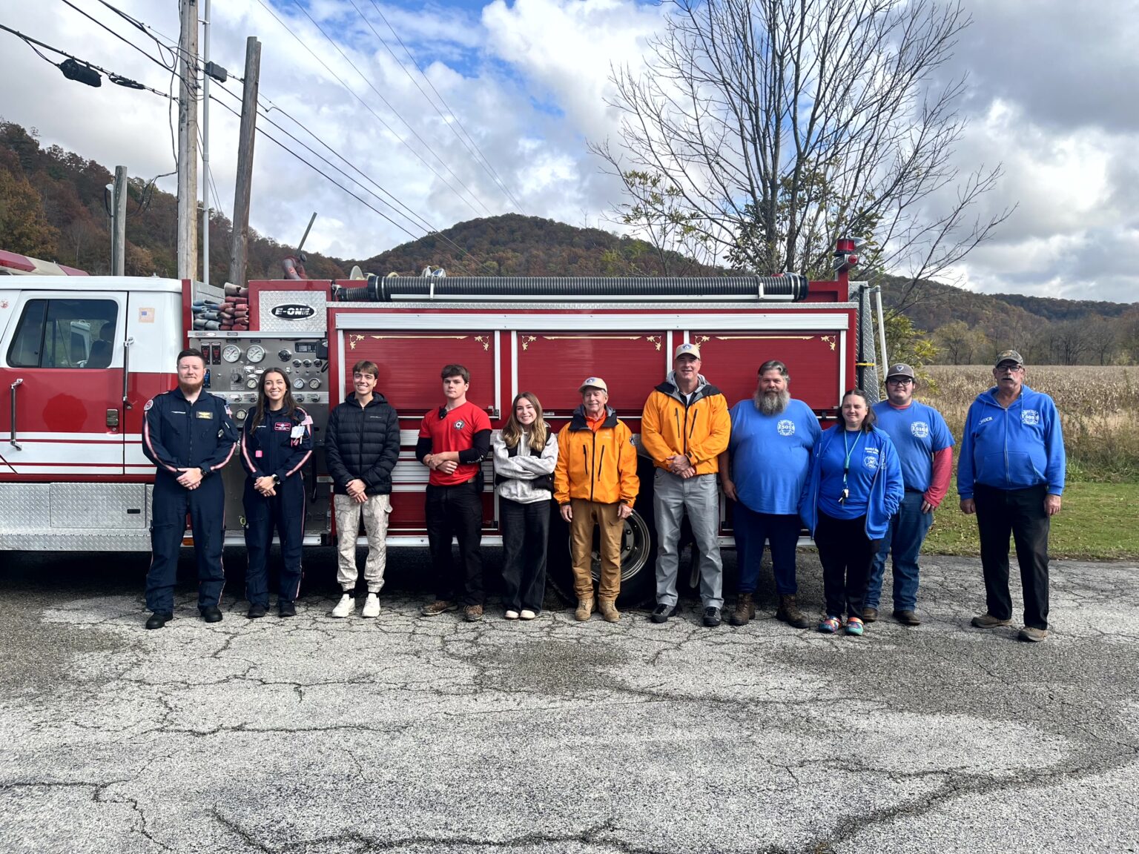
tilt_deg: -6.0
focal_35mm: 26
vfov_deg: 53.1
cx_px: 570
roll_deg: -1.1
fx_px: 856
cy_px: 427
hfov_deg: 67.3
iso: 50
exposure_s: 1/2062
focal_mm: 5.1
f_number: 1.6
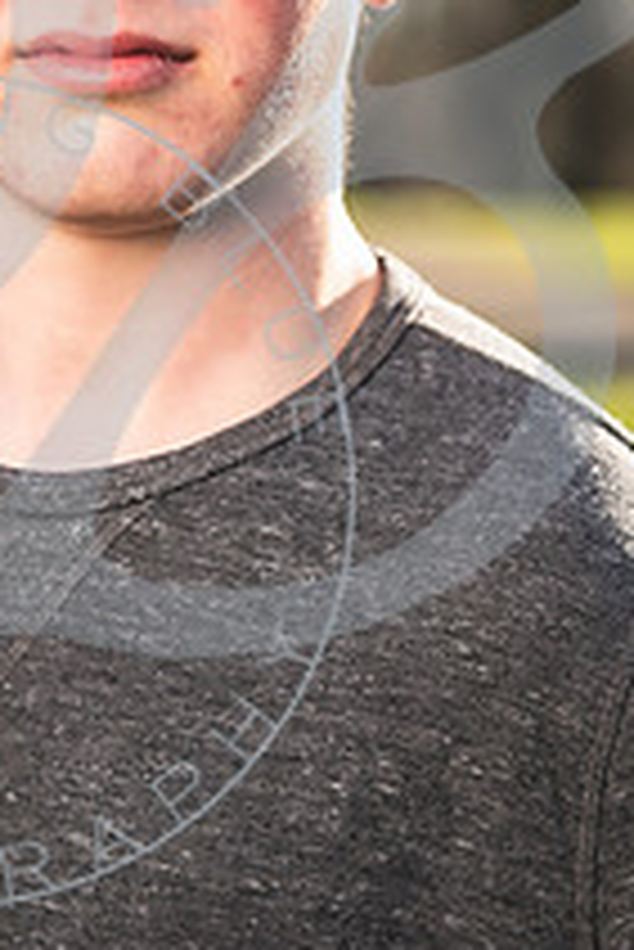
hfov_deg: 9.2
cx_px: 139
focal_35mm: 149
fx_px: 3929
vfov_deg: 13.7
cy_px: 149
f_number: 2.8
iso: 100
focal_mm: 70
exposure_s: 1/400
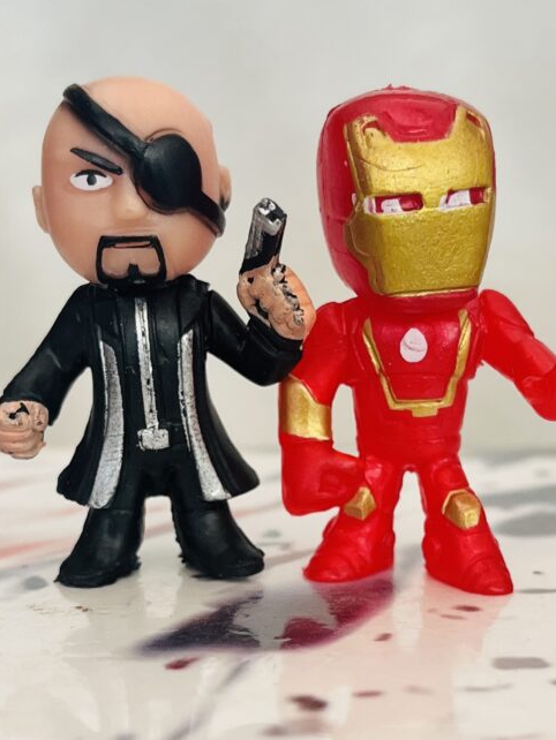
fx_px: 578
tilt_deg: -9.6
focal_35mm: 27
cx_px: 285
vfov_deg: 65.3
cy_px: 368
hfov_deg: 51.4
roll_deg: -0.1
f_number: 1.6
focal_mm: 5.1
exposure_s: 1/122
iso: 100
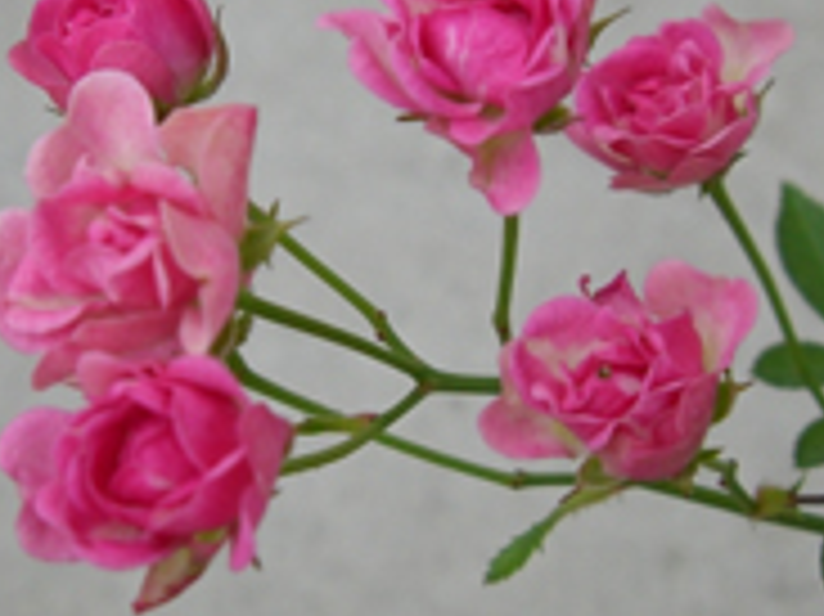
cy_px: 261
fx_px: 1974
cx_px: 414
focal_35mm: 83
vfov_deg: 17.7
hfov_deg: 23.6
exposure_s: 1/125
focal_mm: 6.2
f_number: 2.7
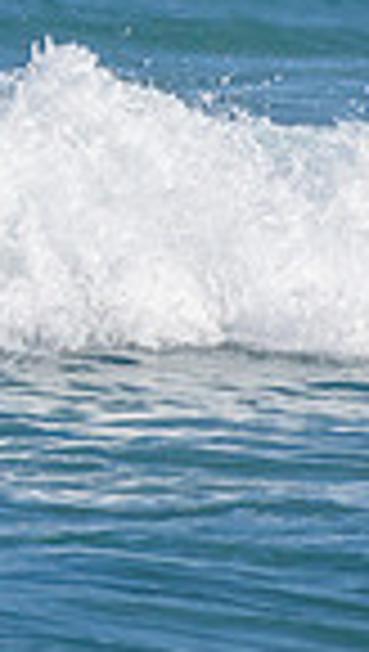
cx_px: -999
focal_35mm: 2571
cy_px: 86
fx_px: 44540
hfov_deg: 0.5
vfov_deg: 0.8
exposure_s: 1/2000
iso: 180
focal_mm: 500
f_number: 5.6
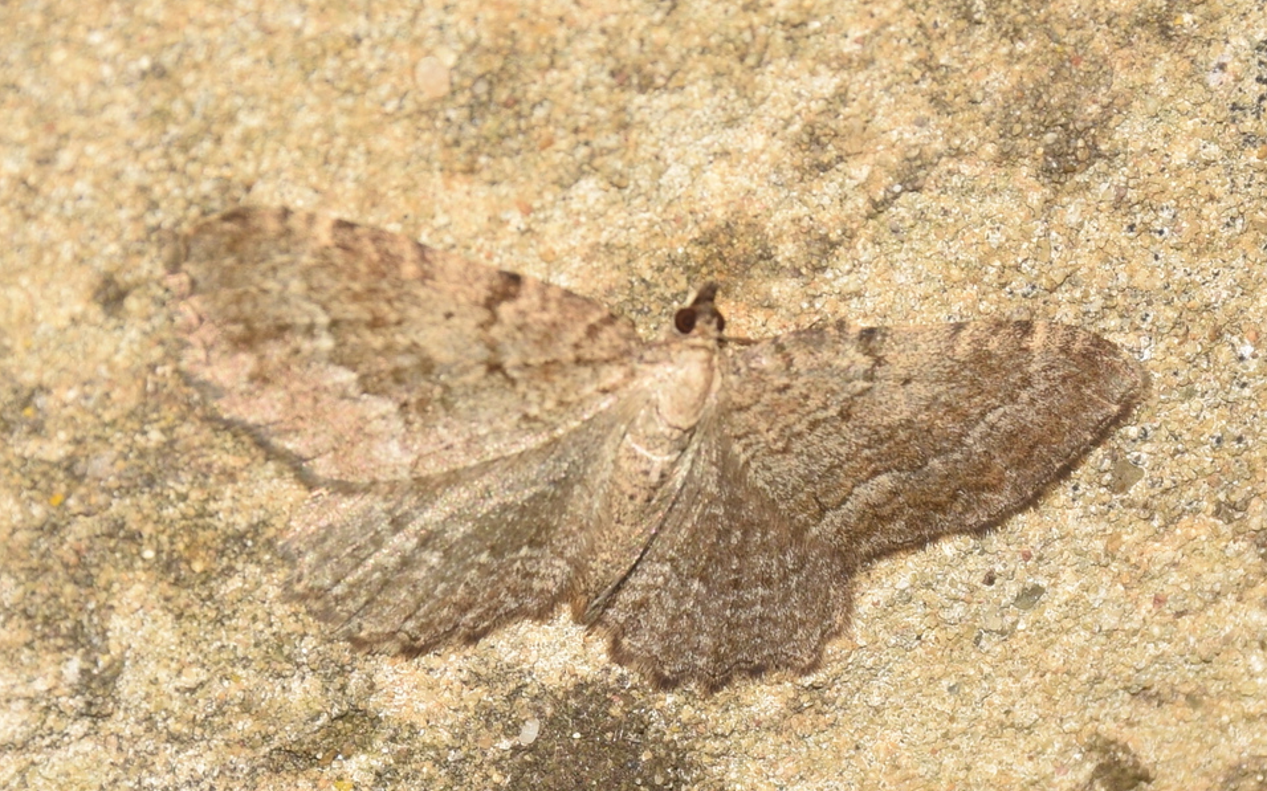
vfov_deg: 6.1
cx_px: 634
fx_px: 7422
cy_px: 408
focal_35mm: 215
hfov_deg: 9.8
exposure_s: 1/60
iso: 100
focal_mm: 140
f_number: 13
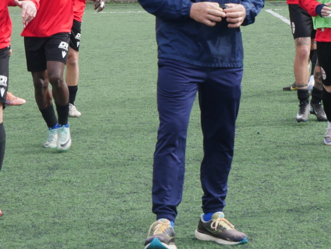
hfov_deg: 12.1
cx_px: 183
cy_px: 36
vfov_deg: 9.1
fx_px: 1560
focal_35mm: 163
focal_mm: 32
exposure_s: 1/200
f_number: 6.3
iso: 200
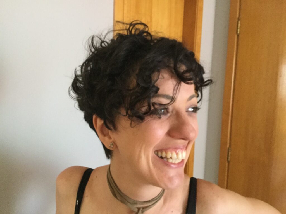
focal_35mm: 31
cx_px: 143
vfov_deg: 45.4
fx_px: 256
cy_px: 107
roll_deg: -0.5
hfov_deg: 58.4
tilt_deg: -7.0
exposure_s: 1/15
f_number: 2.4
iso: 250
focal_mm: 3.3
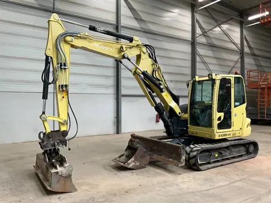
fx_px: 227
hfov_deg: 61.7
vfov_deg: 48.2
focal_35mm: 29
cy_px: 102
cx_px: 136
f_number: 1.8
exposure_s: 1/60
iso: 80
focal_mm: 3
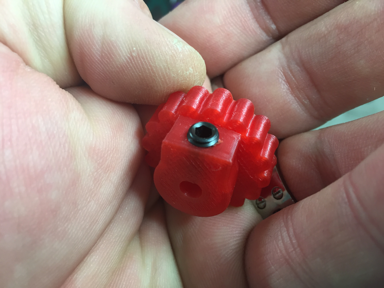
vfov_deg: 48.2
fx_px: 322
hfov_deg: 61.7
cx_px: 192
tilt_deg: -58.7
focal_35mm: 29
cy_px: 144
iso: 100
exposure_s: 1/33
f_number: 2.2
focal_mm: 4.15
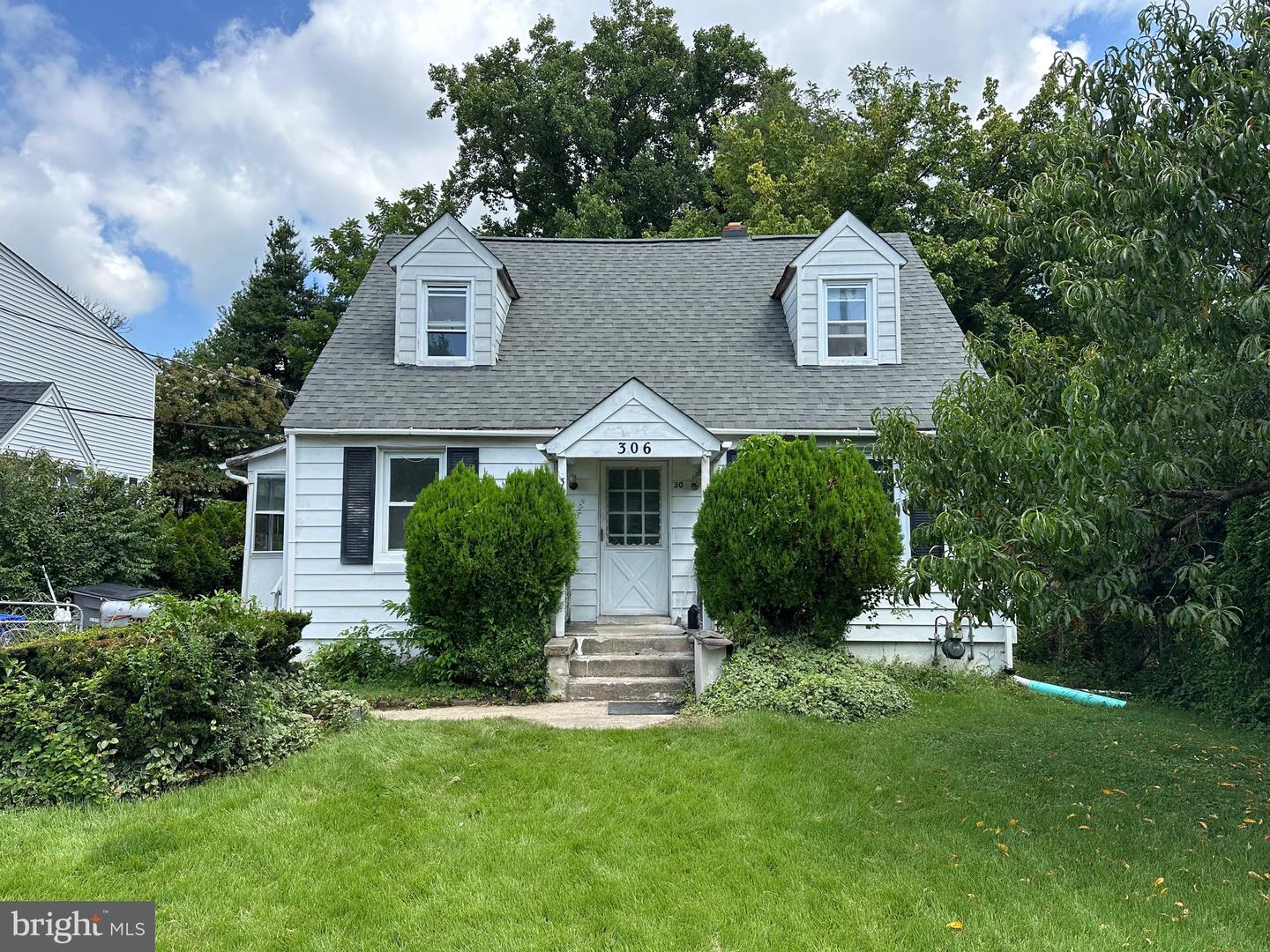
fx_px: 881
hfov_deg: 71.6
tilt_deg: +4.5
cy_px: 476
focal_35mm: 24
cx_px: 635
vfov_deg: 56.8
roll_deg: -0.1
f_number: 1.78
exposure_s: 1/1845
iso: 80
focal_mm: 6.86
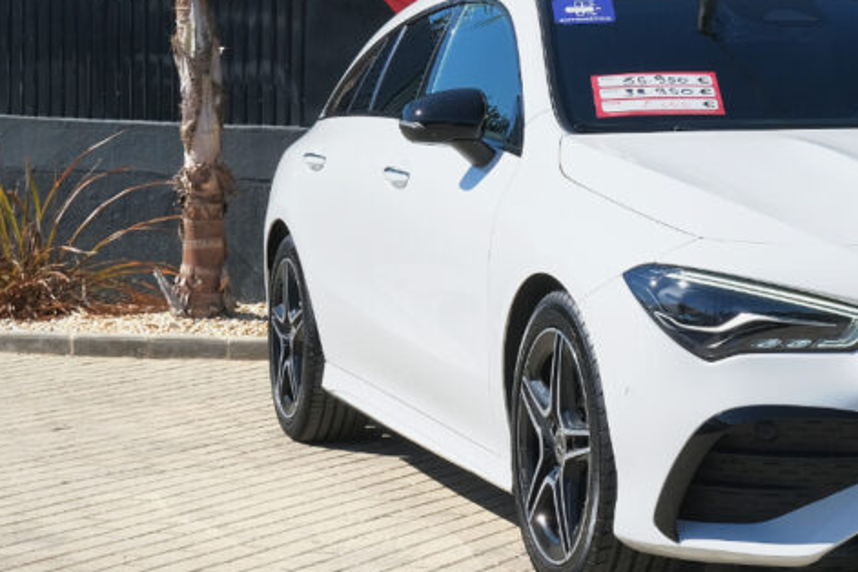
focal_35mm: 100
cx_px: 851
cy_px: 303
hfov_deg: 19.8
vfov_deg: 13.7
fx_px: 2383
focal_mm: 30.5
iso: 160
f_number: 9
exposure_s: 1/320
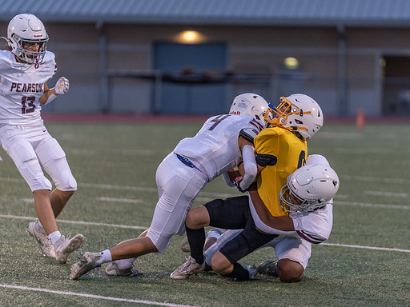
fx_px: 2854
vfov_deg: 6.2
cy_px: 154
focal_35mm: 241
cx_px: 223
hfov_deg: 8.2
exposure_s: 1/1250
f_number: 2.8
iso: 2000
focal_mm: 200
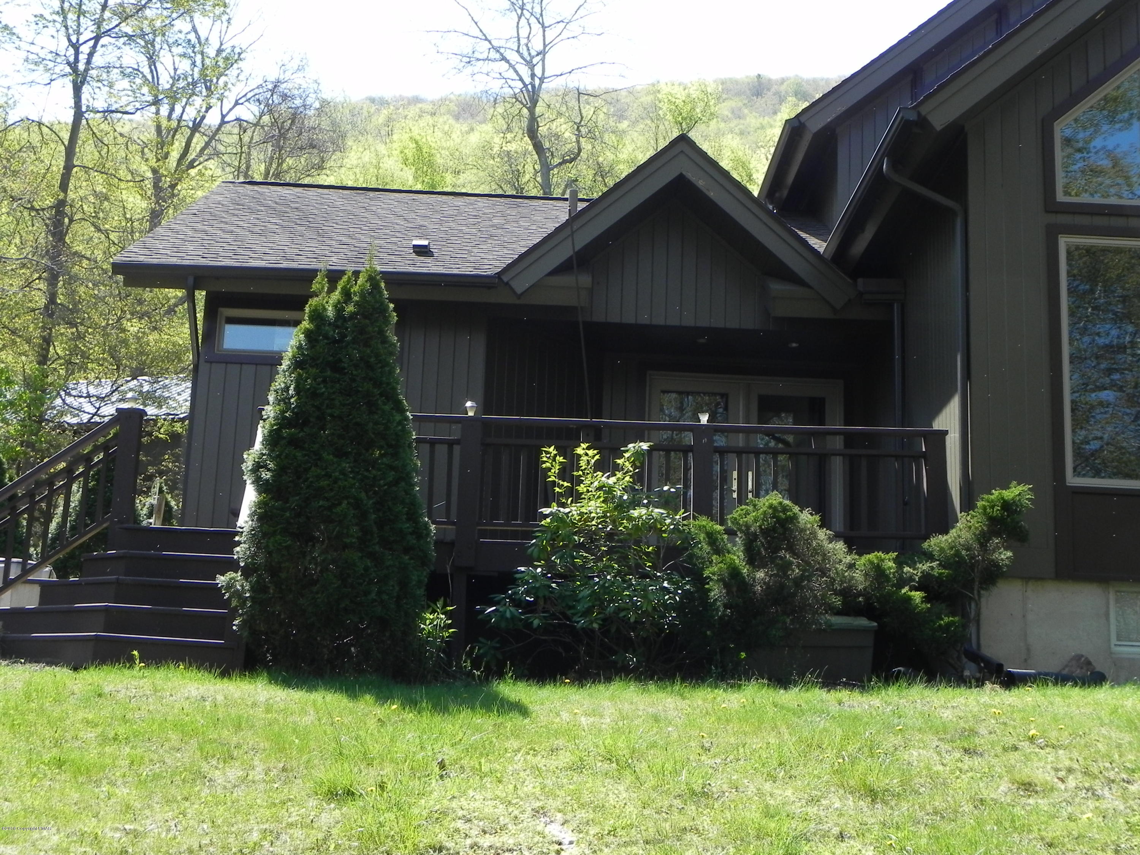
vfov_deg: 25.2
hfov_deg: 33.2
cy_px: 428
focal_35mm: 58
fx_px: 1910
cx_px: 570
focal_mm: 10.3
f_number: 5
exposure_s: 1/200
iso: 160
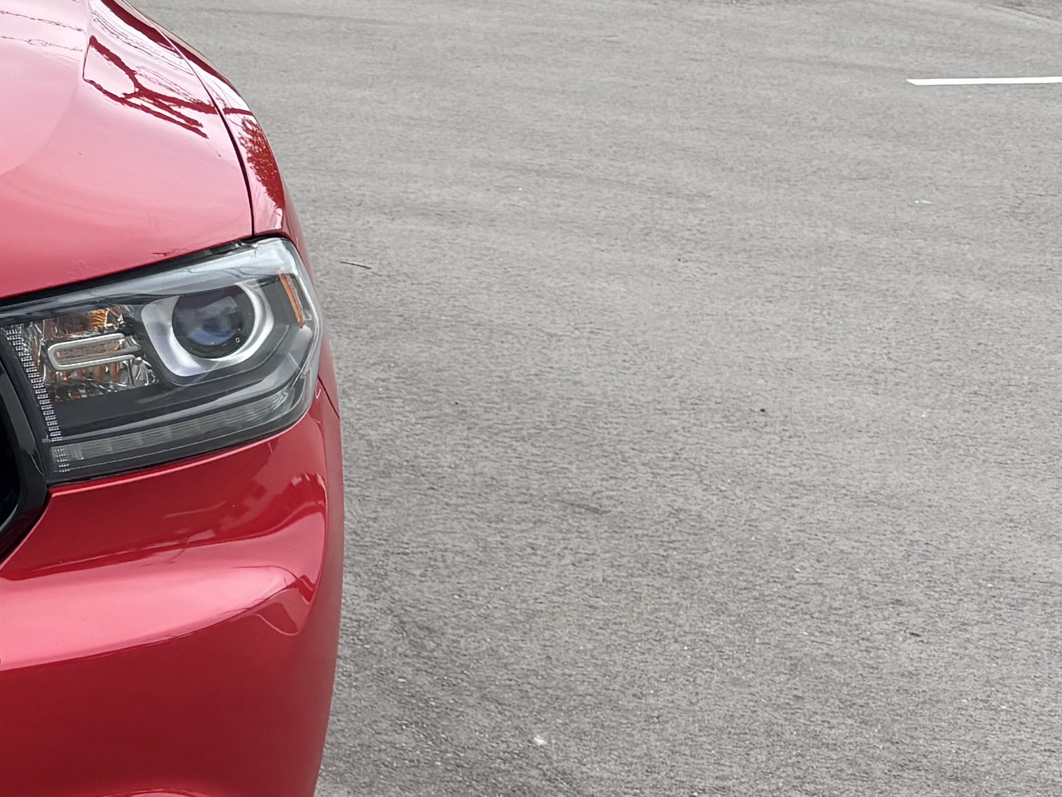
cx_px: -637
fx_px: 2914
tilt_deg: -13.4
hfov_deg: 17.9
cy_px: 253
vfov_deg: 15.5
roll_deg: -0.3
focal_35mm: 95
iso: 50
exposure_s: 1/466
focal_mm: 5.96
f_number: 1.6
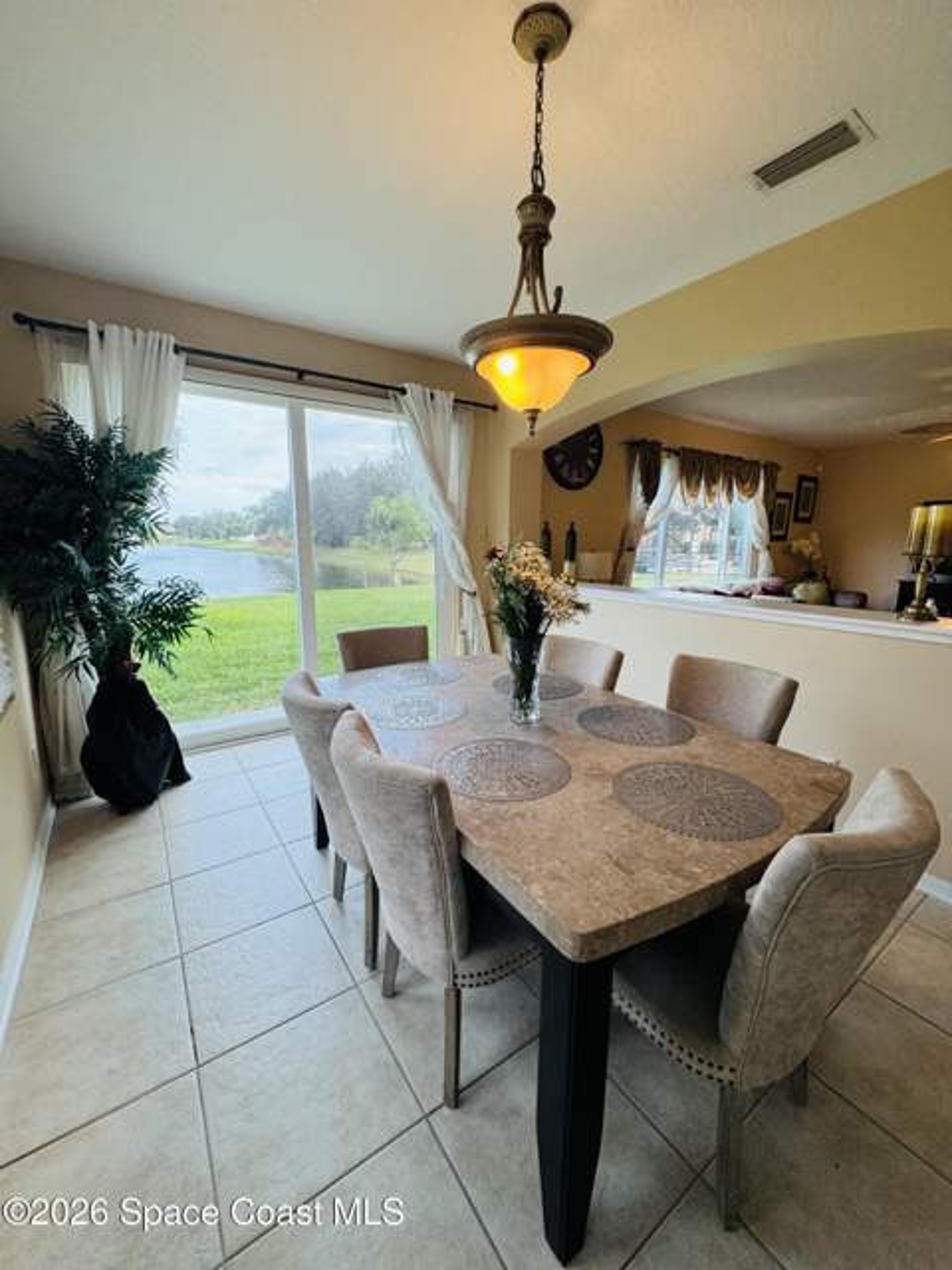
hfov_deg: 85.7
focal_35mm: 14
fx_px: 513
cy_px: 635
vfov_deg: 102.1
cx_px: 476
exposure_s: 1/120
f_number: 2.2
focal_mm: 2.22
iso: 125
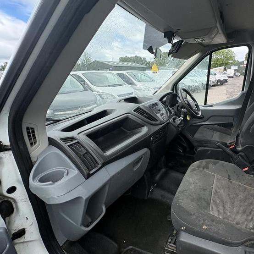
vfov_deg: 74.4
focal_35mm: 20
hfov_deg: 70.9
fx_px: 166
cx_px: 183
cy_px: 110
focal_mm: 2.22
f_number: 2.2
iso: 64
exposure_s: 1/552
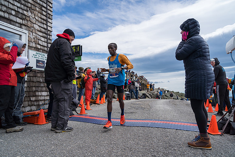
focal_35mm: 24
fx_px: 157
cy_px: 78
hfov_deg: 73.7
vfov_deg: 53.2
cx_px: 118
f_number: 4
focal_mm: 24
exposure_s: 1/1000
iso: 100
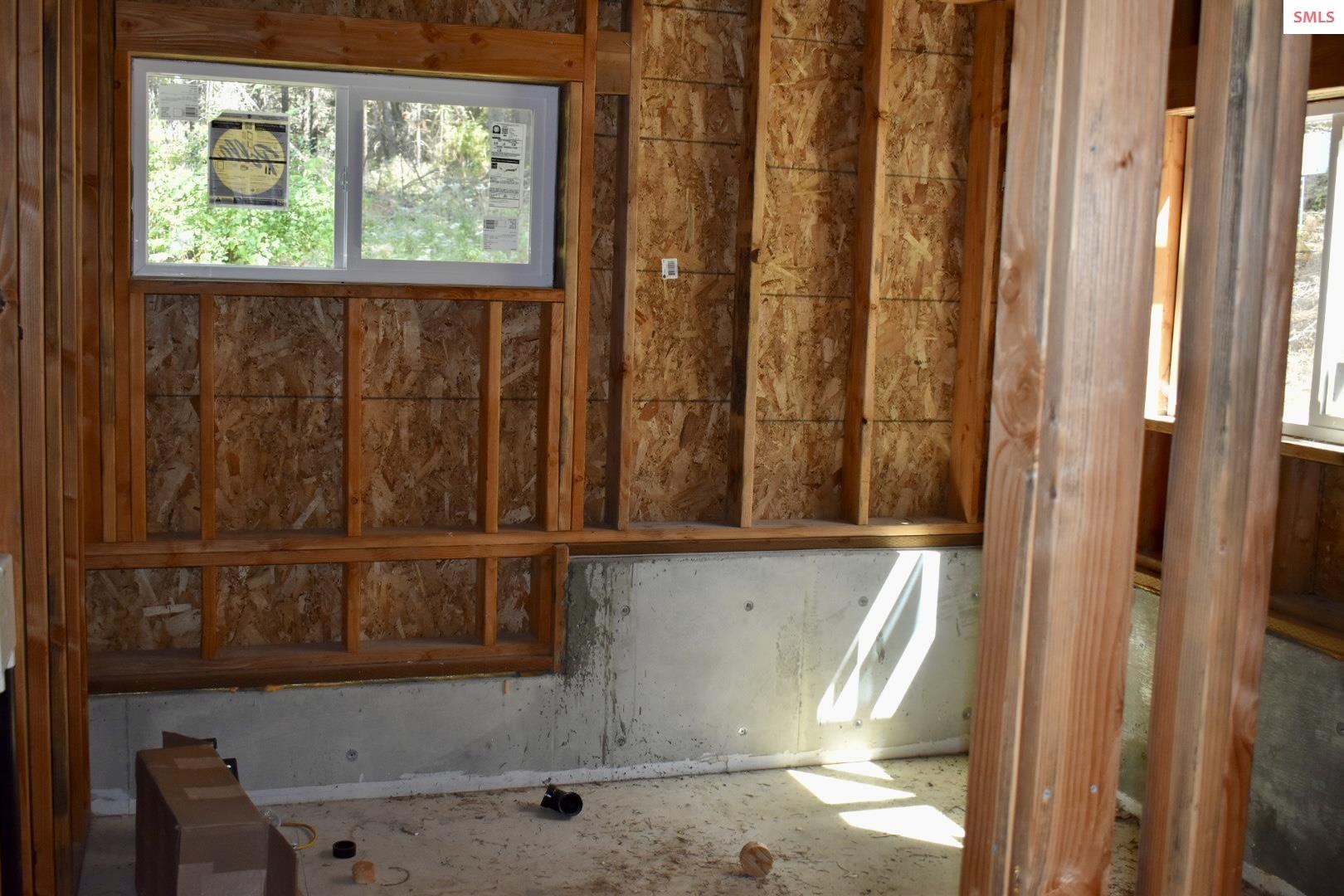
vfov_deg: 35.5
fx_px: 1400
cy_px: 448
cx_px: 672
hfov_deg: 51.3
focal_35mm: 38
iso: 800
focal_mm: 25
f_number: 5
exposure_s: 1/100
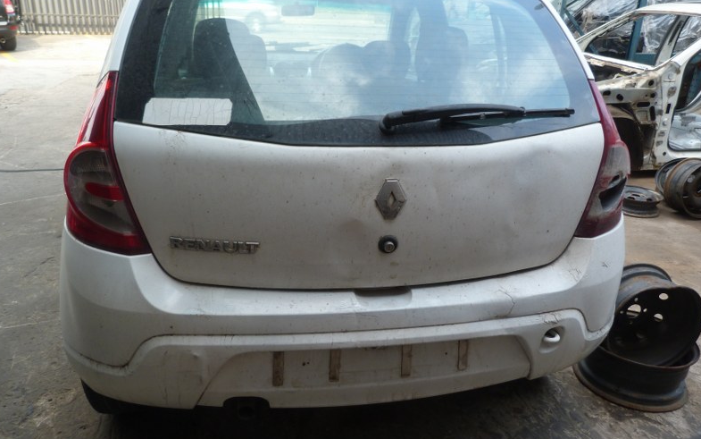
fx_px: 516
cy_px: 204
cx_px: 347
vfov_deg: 46.0
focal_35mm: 27
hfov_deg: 68.4
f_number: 2.8
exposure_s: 1/80
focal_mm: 4.5
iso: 80
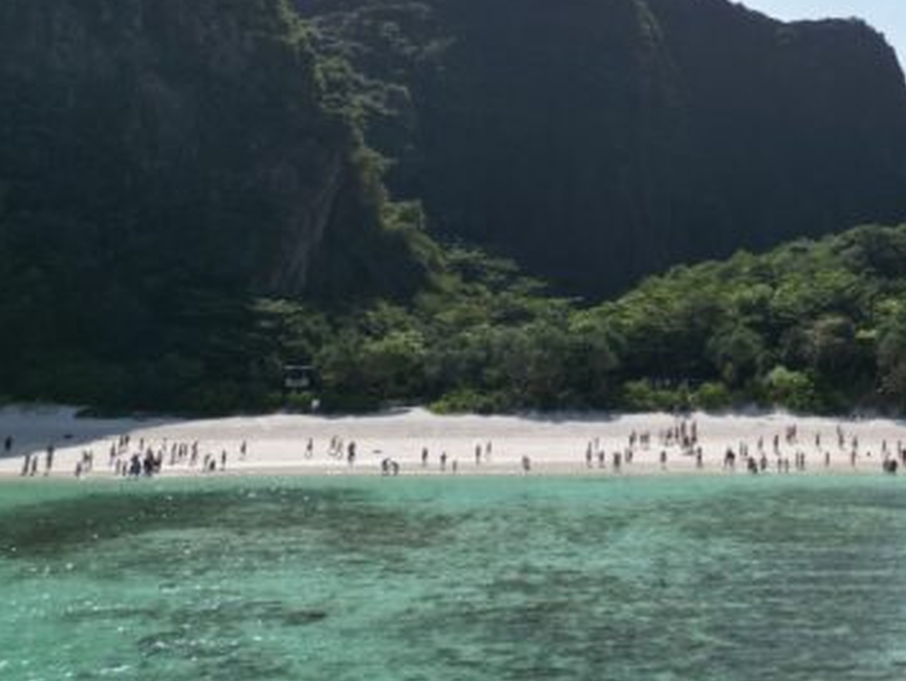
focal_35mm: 52
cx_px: 855
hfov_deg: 34.3
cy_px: 26
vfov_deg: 26.8
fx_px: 1362
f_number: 1.7
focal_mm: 6.72
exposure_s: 1/5000
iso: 110
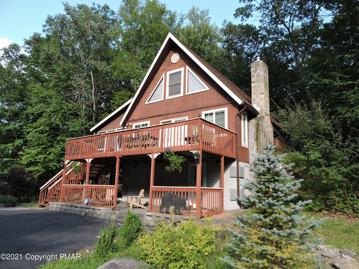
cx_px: 180
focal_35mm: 24
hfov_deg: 71.6
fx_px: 249
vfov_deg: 56.8
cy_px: 134
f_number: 3.3
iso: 100
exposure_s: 1/250
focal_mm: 4.3
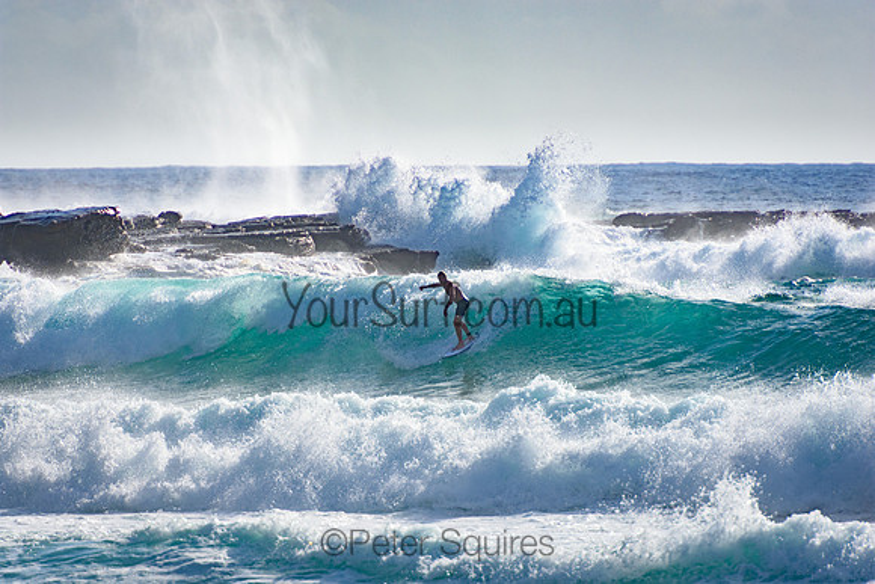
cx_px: 438
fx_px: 14586
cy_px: 292
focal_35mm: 600
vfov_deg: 2.3
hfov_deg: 3.4
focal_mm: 400
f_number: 5.6
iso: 250
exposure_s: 1/2000
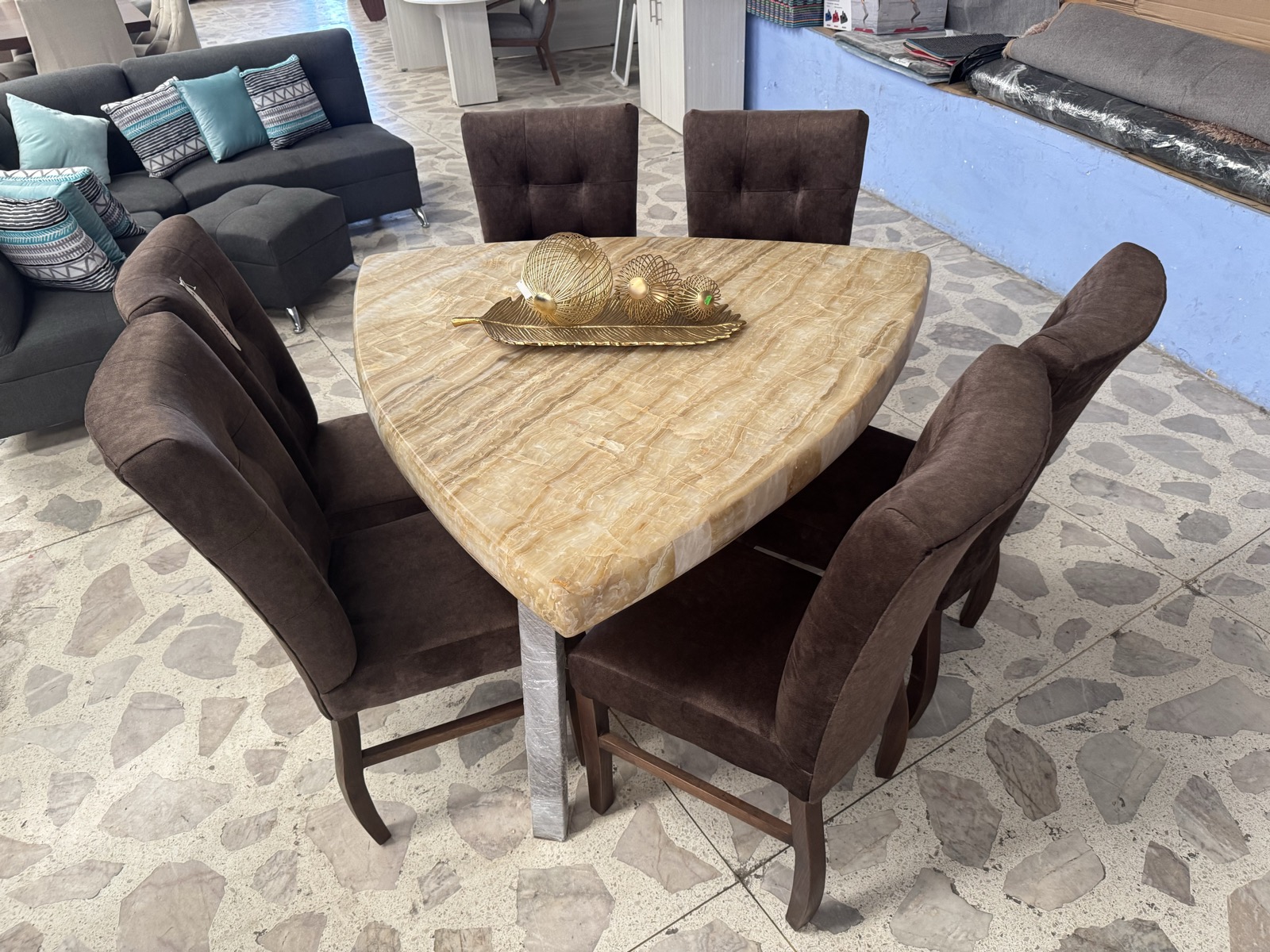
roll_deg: +4.9
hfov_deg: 71.6
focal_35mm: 24
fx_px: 881
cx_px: 635
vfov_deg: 56.8
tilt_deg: -34.1
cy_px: 476
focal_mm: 6.76
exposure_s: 1/60
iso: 250
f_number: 1.78
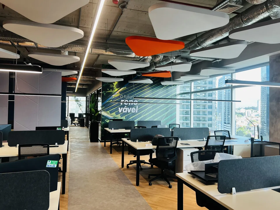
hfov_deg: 67.3
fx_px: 210
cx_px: 140
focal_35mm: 26
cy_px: 105
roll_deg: -1.1
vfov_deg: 53.1
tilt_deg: +1.1
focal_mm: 5.7
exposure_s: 1/120
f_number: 1.5
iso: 100
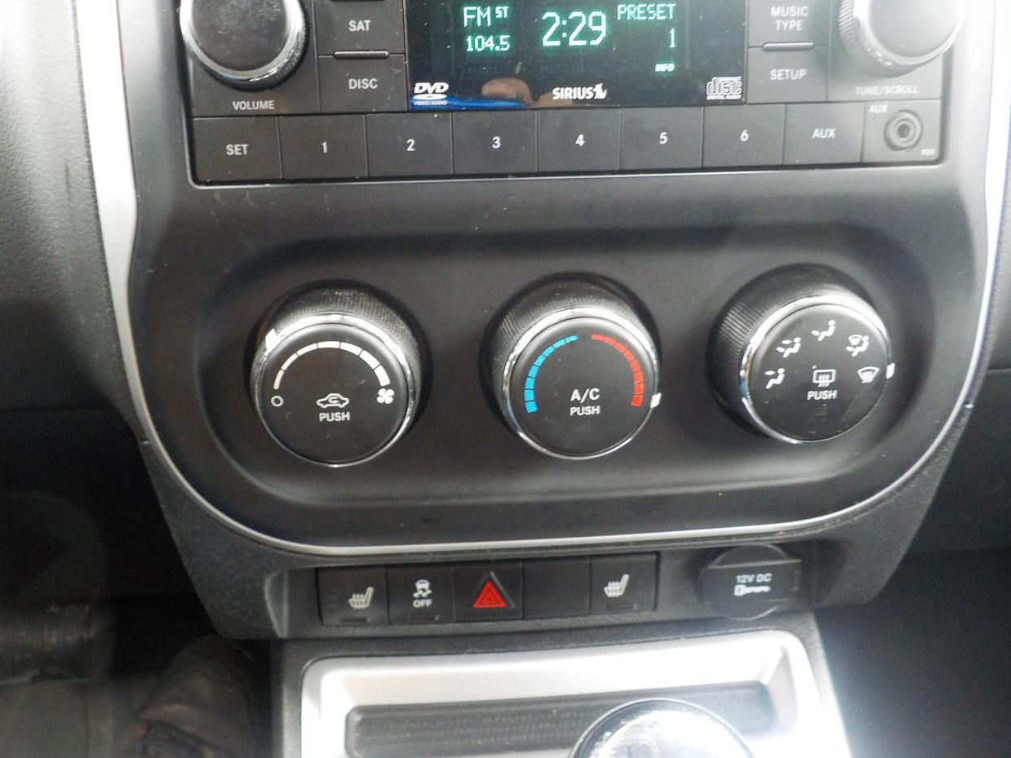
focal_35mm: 31
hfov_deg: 58.4
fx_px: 905
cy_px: 387
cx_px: 495
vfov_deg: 45.4
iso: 400
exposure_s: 1/10
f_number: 3.3
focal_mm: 4.1
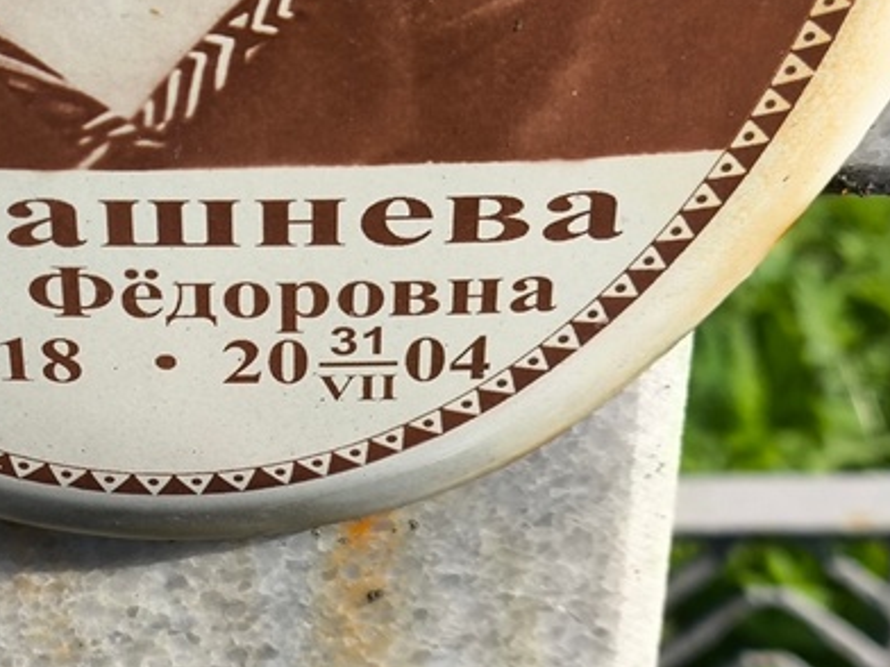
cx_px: 115
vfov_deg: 14.5
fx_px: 2622
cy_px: 397
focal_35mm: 102
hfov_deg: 19.0
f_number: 1.7
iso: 50
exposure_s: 1/877
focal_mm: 4.71
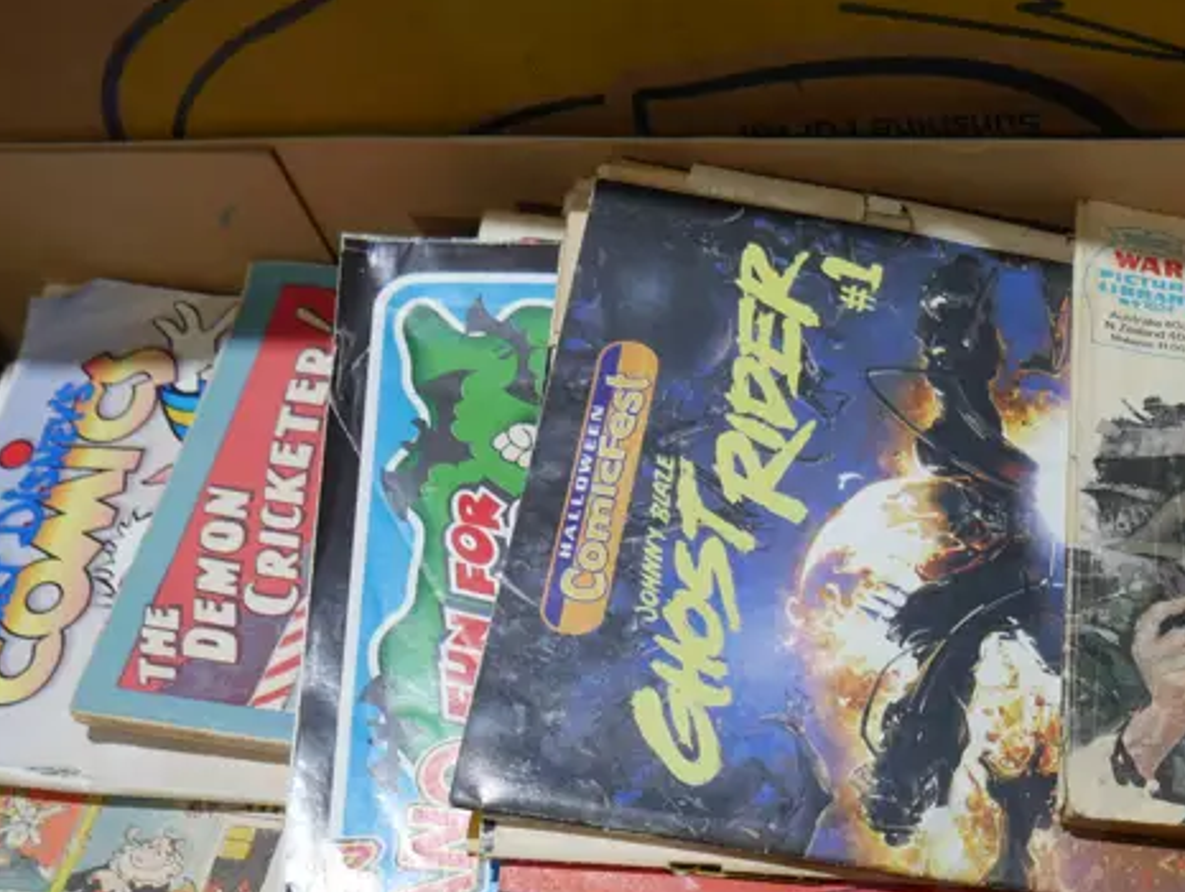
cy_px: 768
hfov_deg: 28.1
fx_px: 2262
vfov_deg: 21.9
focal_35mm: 66
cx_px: 1091
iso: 200
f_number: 3.6
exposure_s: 1/100
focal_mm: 15
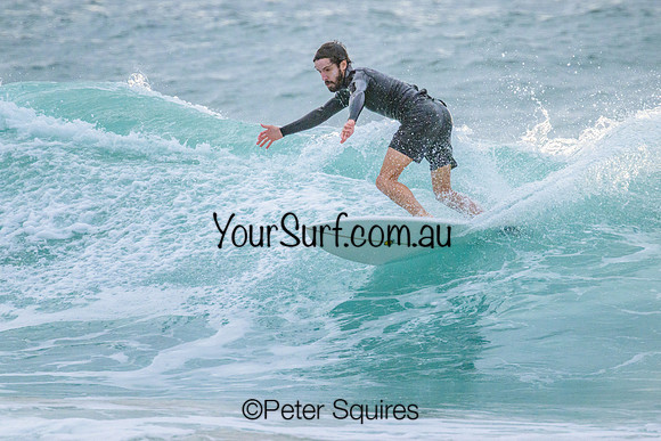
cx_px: 377
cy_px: 193
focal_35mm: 958
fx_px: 17594
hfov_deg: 2.2
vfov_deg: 1.4
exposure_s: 1/2000
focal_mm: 800
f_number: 11
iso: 2200
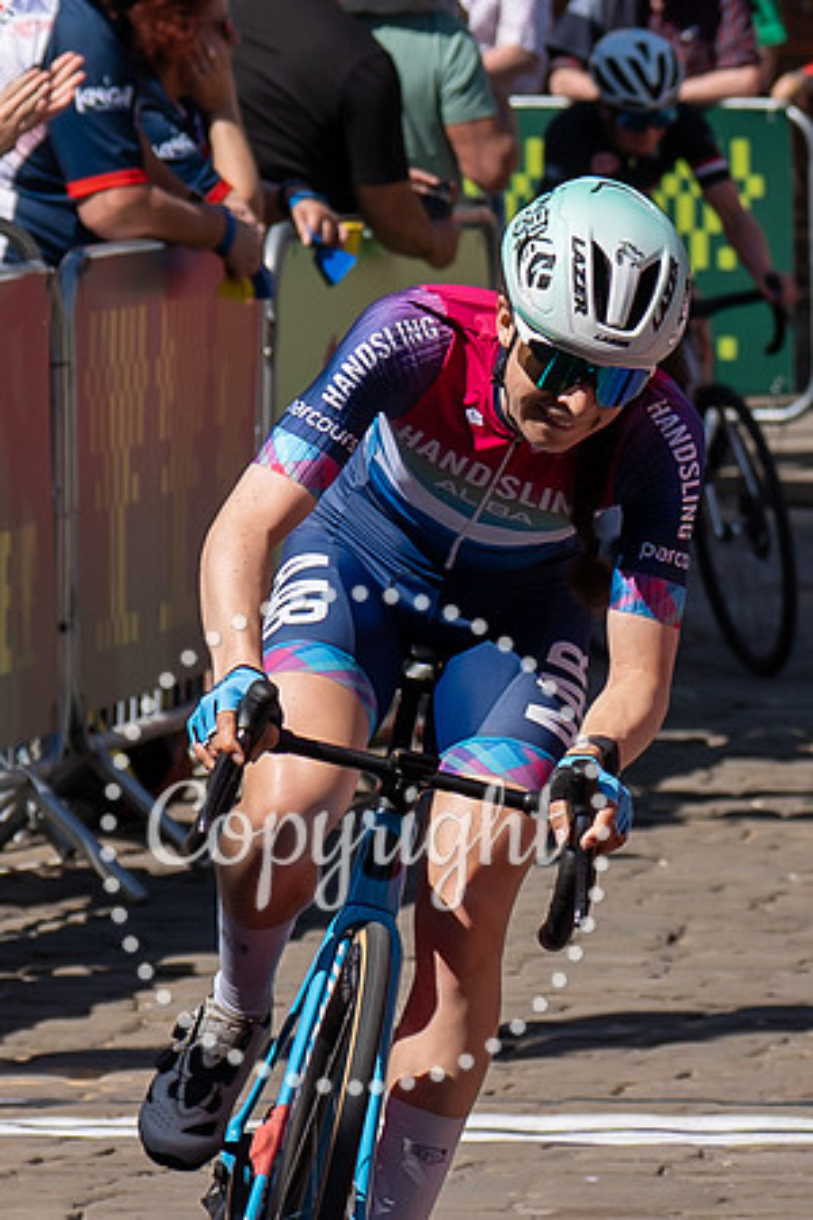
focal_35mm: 410
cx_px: 569
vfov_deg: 5.0
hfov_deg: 3.4
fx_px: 13891
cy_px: -31
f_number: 4
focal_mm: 70
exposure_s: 1/1250
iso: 100
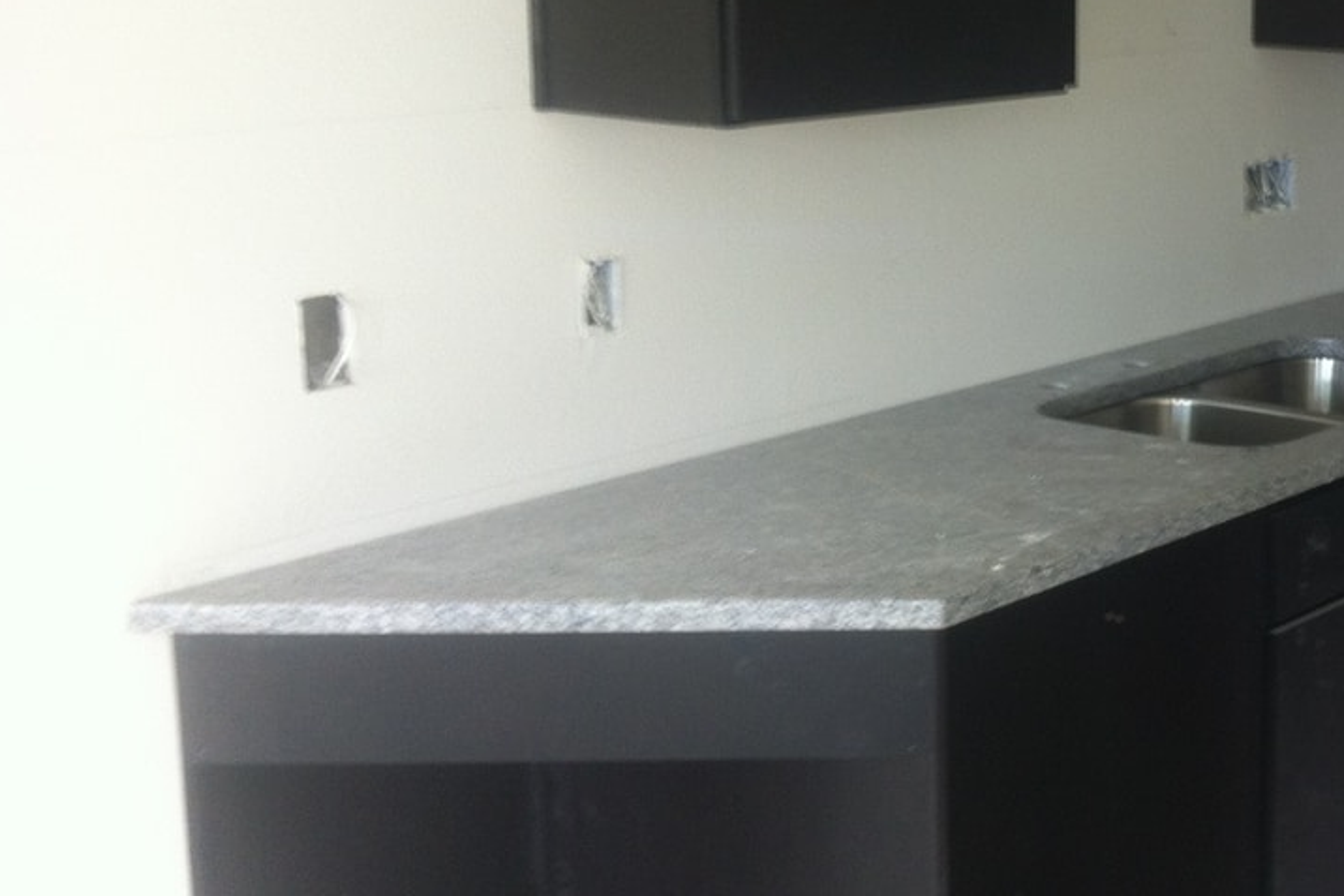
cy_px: 287
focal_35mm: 68
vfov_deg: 19.9
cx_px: 1221
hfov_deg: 28.5
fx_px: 2538
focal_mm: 3.85
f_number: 2.8
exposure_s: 1/20
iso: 80
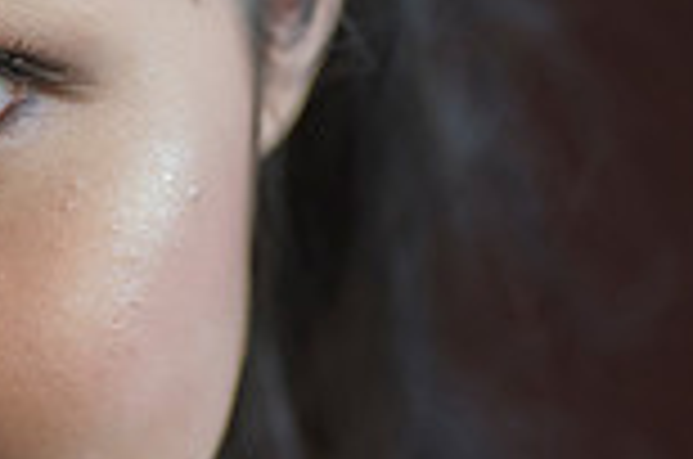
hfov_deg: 6.0
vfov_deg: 4.0
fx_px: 6531
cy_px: 218
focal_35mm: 340
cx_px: -202
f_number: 3.5
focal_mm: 90
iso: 1250
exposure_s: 1/100
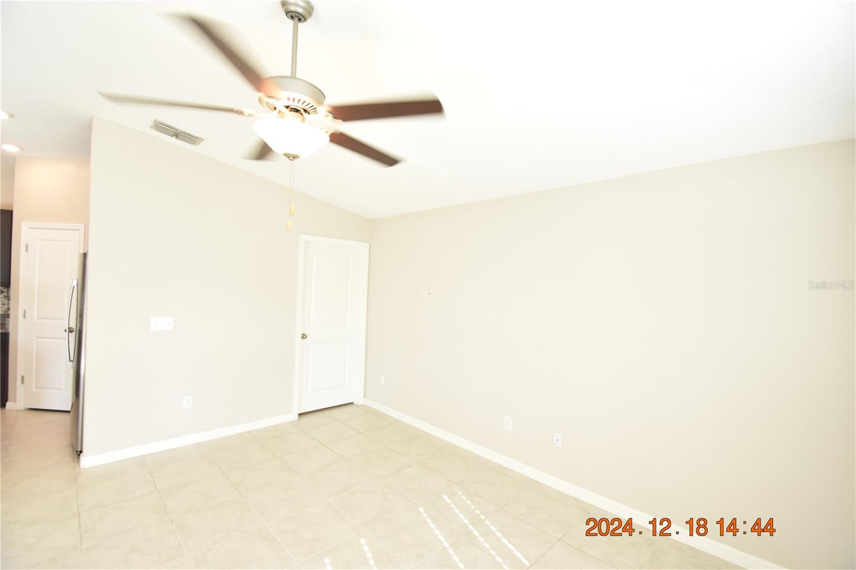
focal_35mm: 15
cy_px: 285
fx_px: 357
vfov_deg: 77.3
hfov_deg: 100.4
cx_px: 428
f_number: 5
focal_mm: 10
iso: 800
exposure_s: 1/100
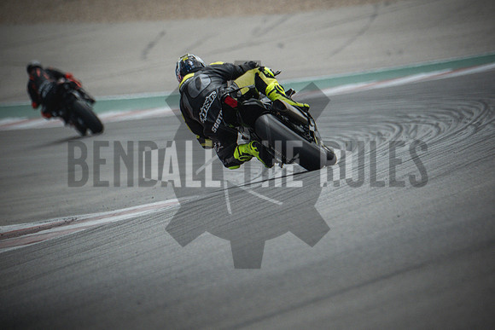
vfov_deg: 2.3
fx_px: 8252
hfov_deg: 3.4
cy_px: 165
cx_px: 248
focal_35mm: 600
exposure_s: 1/2500
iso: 2000
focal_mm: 400
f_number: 5.6
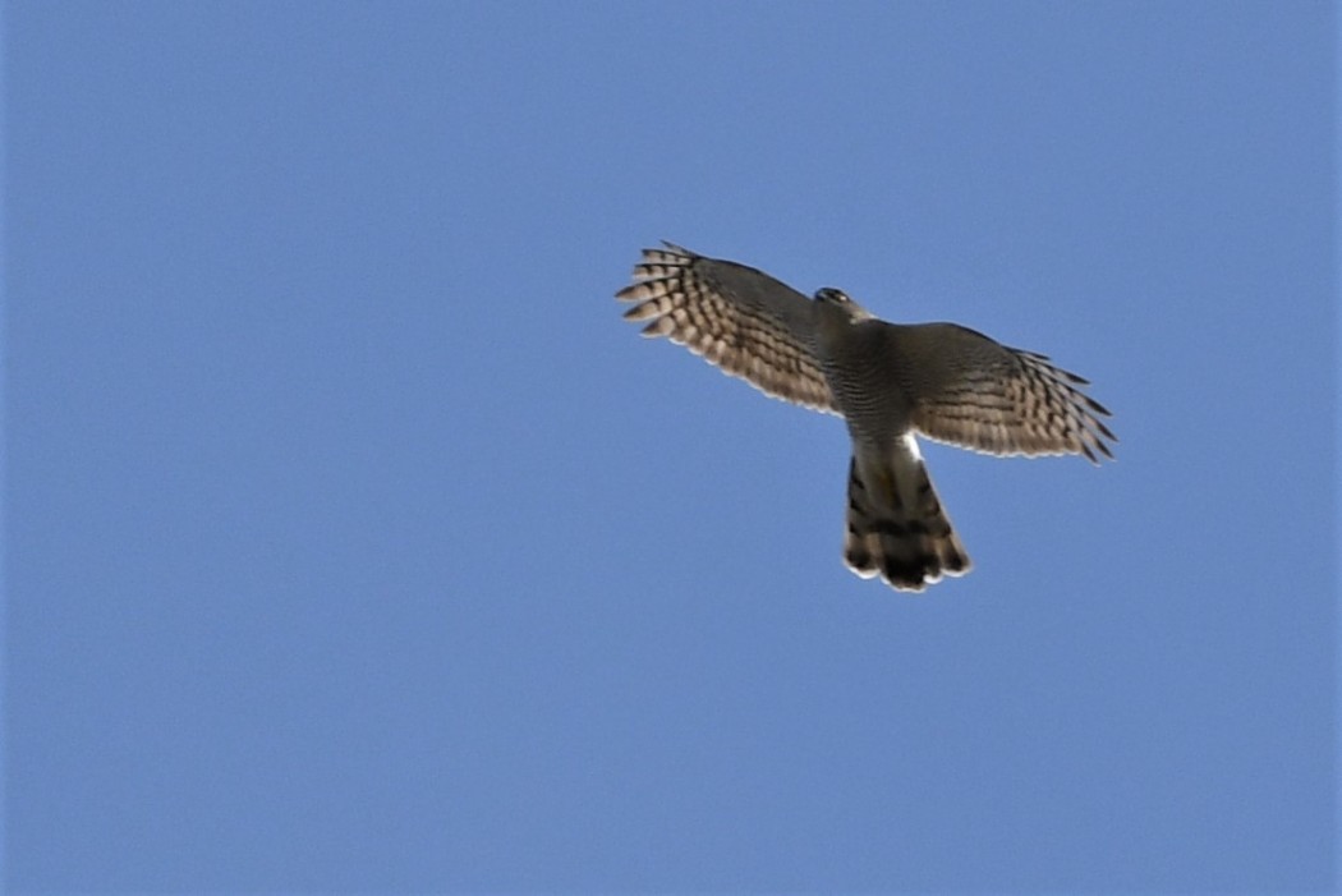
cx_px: 671
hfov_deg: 5.3
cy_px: 448
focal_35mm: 390
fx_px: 14544
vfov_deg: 3.5
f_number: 6.3
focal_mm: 260
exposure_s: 1/1250
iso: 200
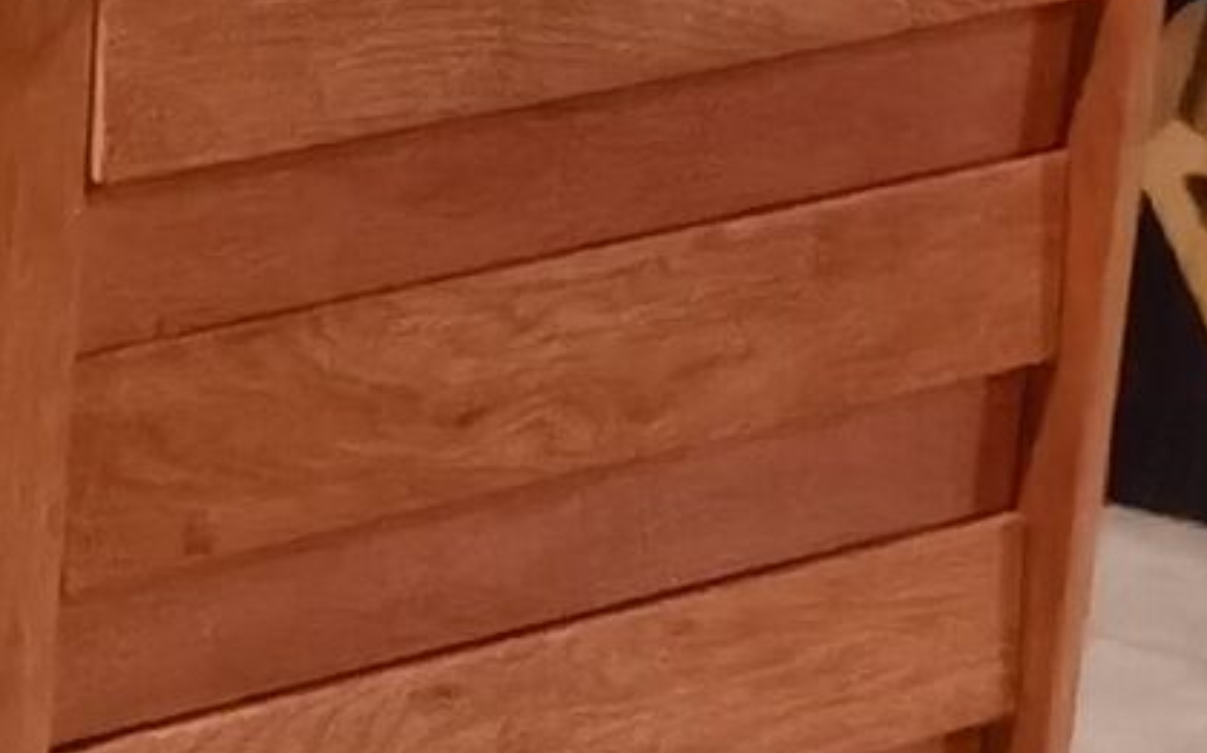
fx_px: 6641
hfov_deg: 9.6
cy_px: 1285
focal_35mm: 202
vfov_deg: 6.4
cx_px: -1273
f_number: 1.9
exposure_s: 1/20
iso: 1000
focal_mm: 6.71
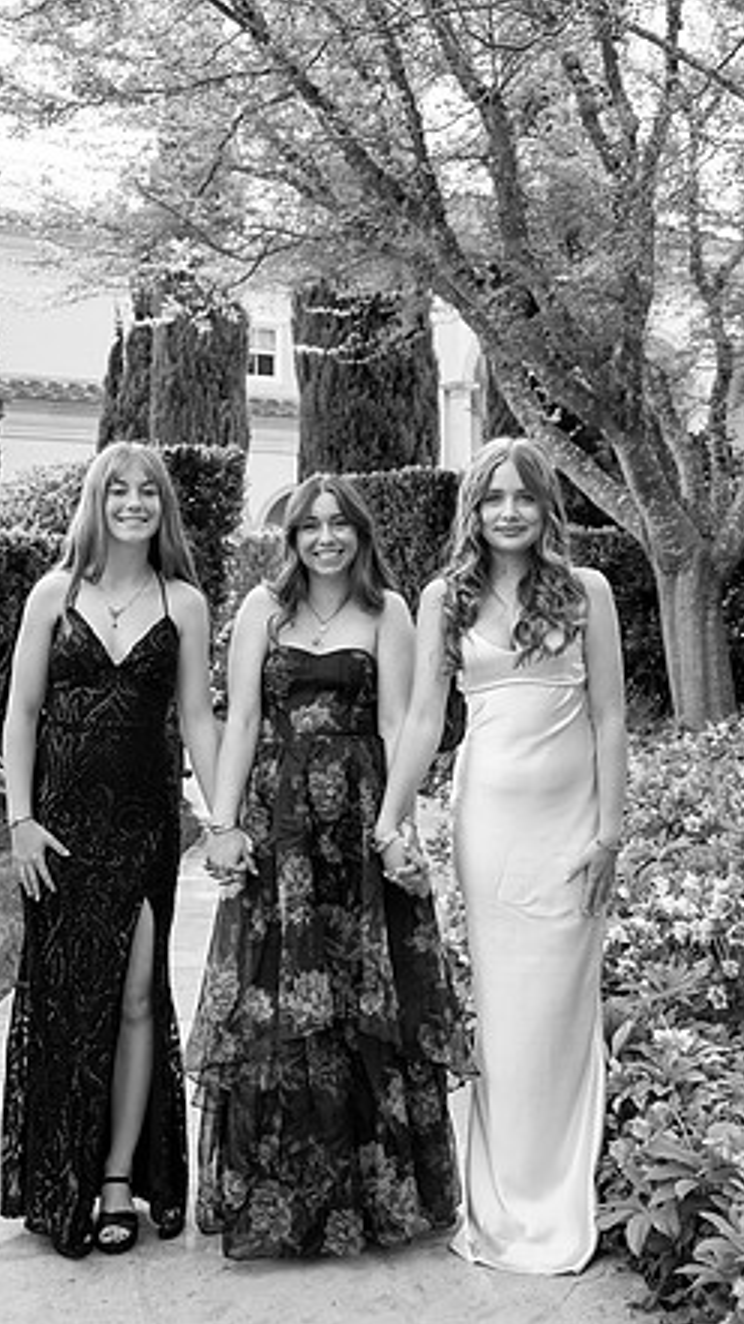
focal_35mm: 46
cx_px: 342
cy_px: 664
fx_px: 1614
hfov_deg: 26.0
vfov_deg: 44.6
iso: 1250
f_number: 5.6
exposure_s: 1/2000
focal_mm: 43
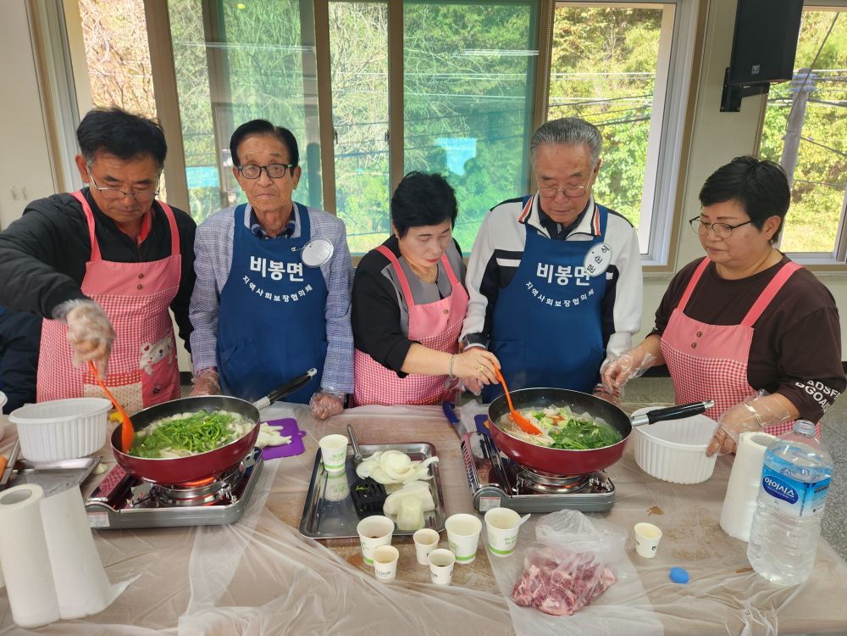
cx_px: 424
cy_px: 318
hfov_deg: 73.9
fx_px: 563
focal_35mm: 23
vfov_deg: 58.9
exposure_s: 1/60
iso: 40
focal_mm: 5.4
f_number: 1.8
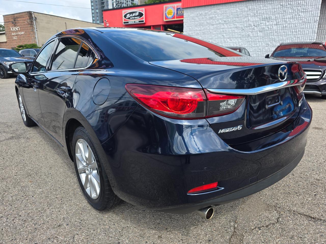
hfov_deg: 73.9
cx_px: 163
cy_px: 122
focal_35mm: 23
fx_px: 217
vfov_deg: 58.9
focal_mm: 6.3
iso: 80
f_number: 1.7
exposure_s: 1/2198
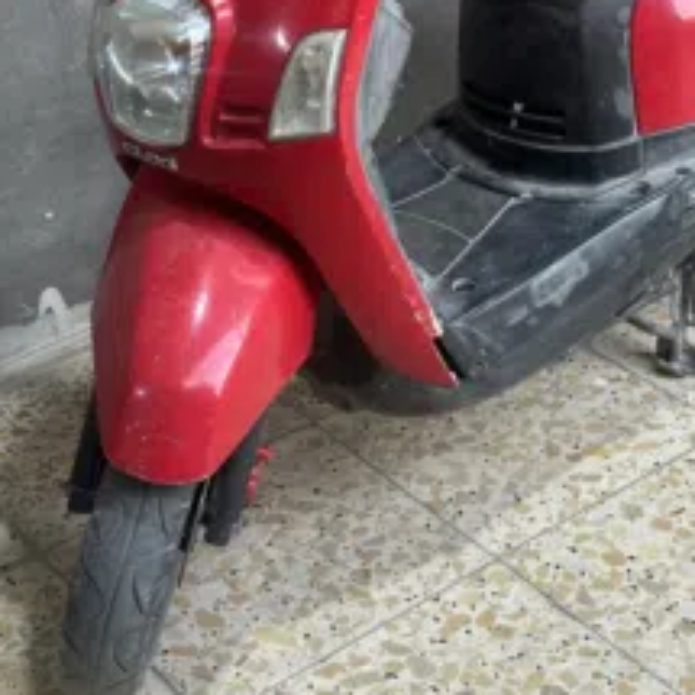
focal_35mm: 79
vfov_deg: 21.5
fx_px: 1794
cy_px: 97
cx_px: 469
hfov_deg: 21.8
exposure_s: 1/61
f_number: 1.78
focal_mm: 6.86
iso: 125
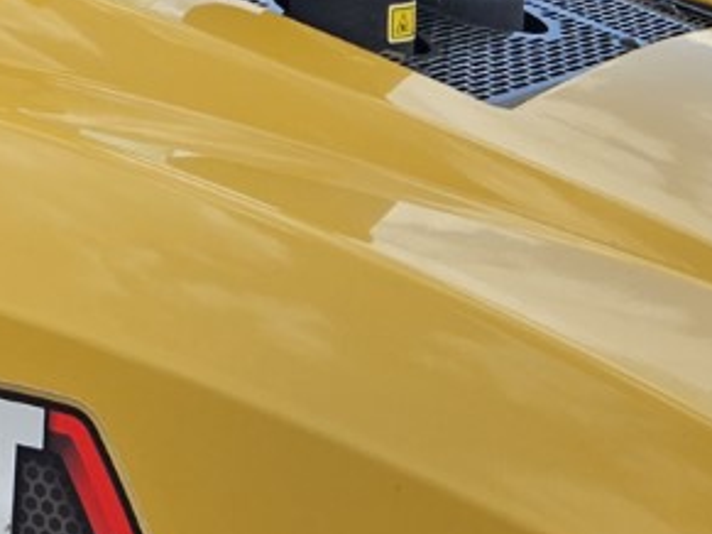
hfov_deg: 15.8
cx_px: -374
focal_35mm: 114
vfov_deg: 12.7
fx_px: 2344
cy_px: -66
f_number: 1.8
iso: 25
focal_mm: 5.4
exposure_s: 1/1785
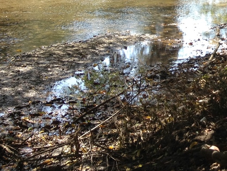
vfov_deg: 12.5
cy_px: -84
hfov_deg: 15.8
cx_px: 353
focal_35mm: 113
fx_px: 741
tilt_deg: -3.1
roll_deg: -1.5
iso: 50
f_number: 2.4
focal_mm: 4.28
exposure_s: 1/284
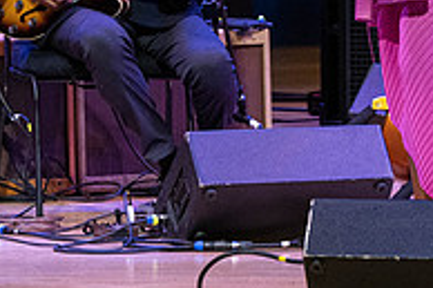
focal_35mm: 918
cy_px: -81
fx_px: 11032
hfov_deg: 2.2
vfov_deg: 1.5
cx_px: 300
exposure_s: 1/320
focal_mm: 288
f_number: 8
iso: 4000
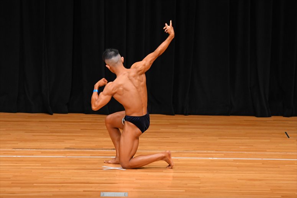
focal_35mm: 285
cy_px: 99
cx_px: 148
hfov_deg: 7.2
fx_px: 2350
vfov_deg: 4.8
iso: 3200
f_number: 5.6
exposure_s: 1/400
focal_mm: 190
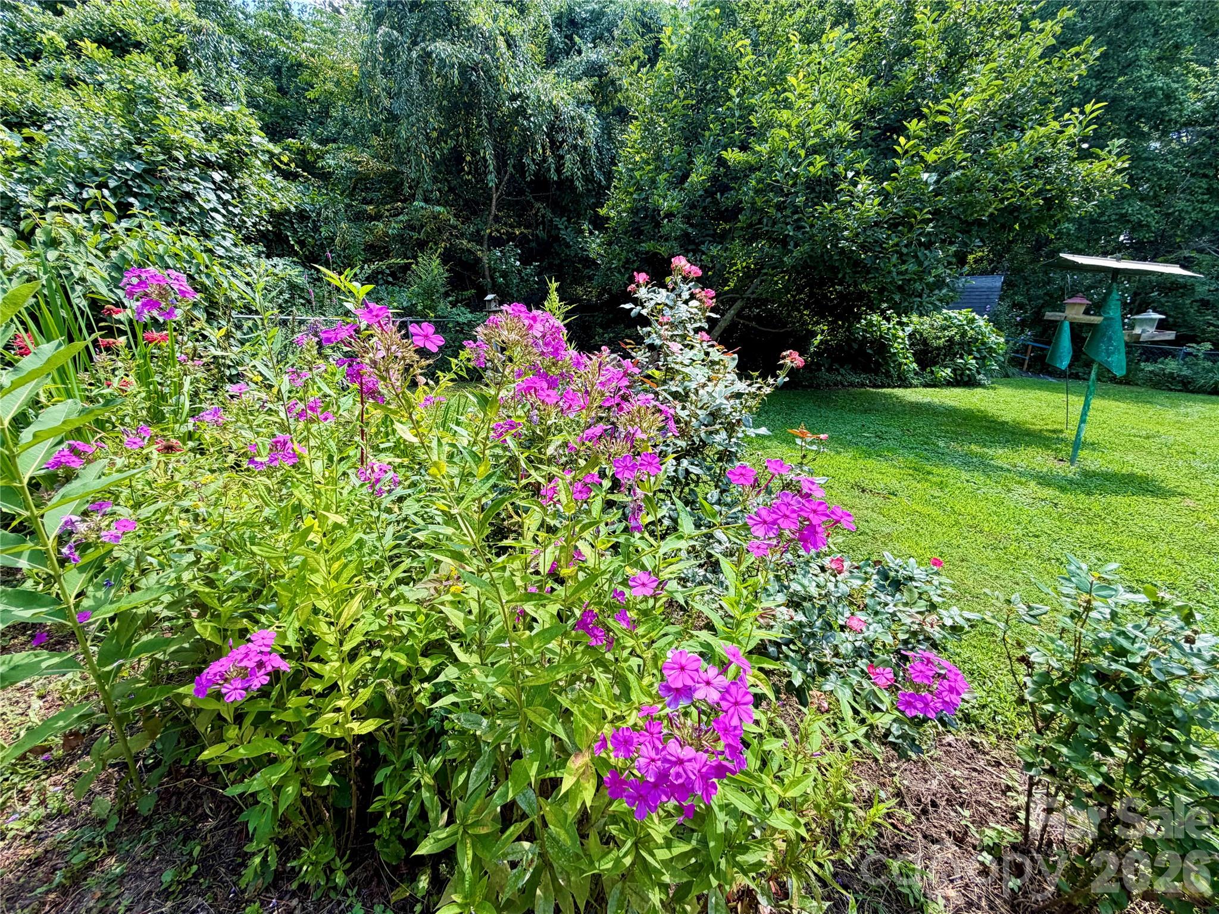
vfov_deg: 85.7
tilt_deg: -16.3
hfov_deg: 102.1
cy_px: 457
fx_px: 493
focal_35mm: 14
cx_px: 610
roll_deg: -1.1
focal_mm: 2.22
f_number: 2.2
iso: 64
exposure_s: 1/502
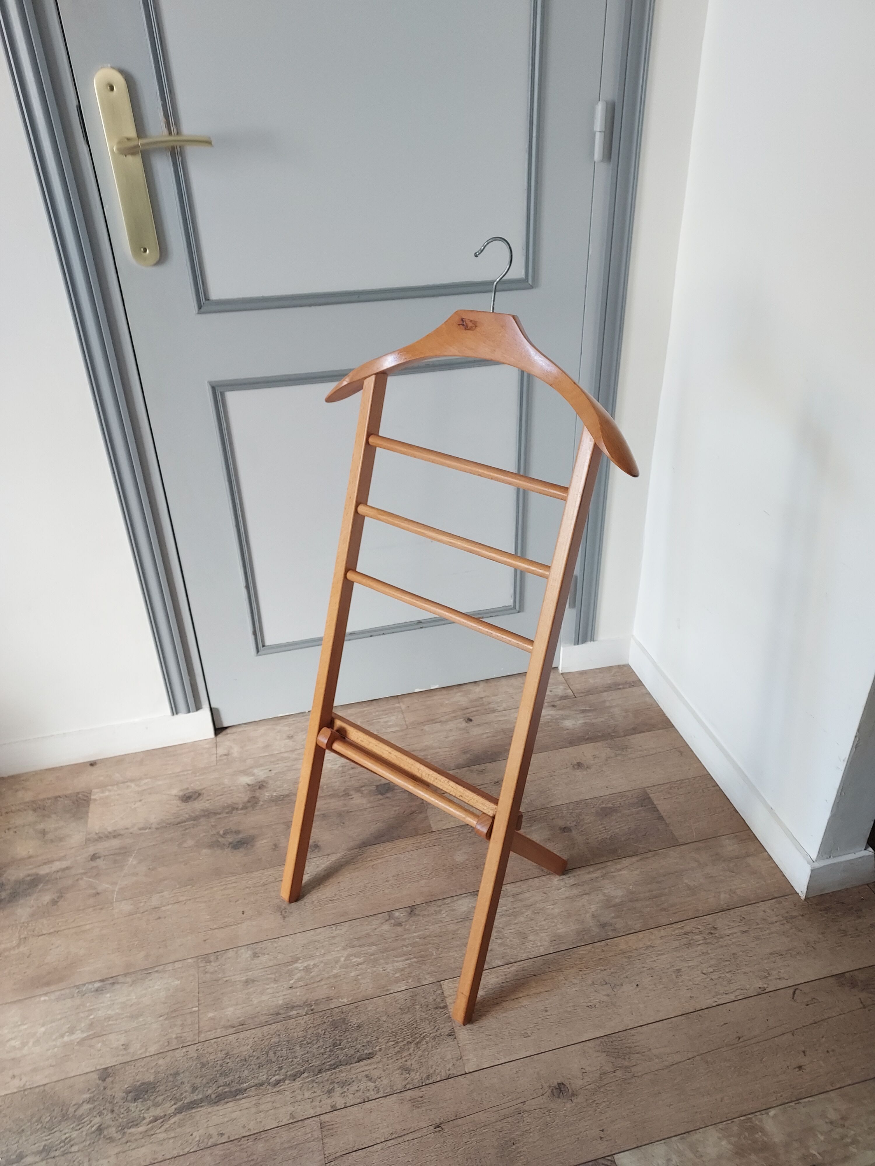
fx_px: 809
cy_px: 583
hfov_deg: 56.8
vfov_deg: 71.6
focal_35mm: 24
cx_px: 438
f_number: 1.8
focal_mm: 4.6
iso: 125
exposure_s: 1/50
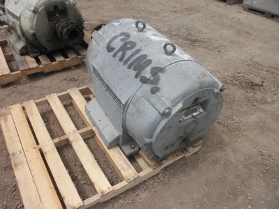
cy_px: 104
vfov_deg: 49.7
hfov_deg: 63.4
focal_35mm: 28
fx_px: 226
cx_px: 140
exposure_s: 1/80
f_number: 8.5
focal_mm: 5
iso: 64
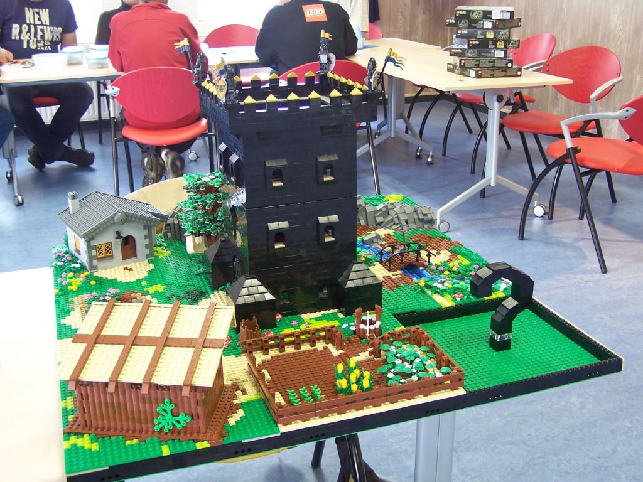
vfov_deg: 36.0
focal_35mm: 40
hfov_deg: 46.8
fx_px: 743
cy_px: 241
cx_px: 322
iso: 80
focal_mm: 6.7
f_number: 2.8
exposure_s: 1/3
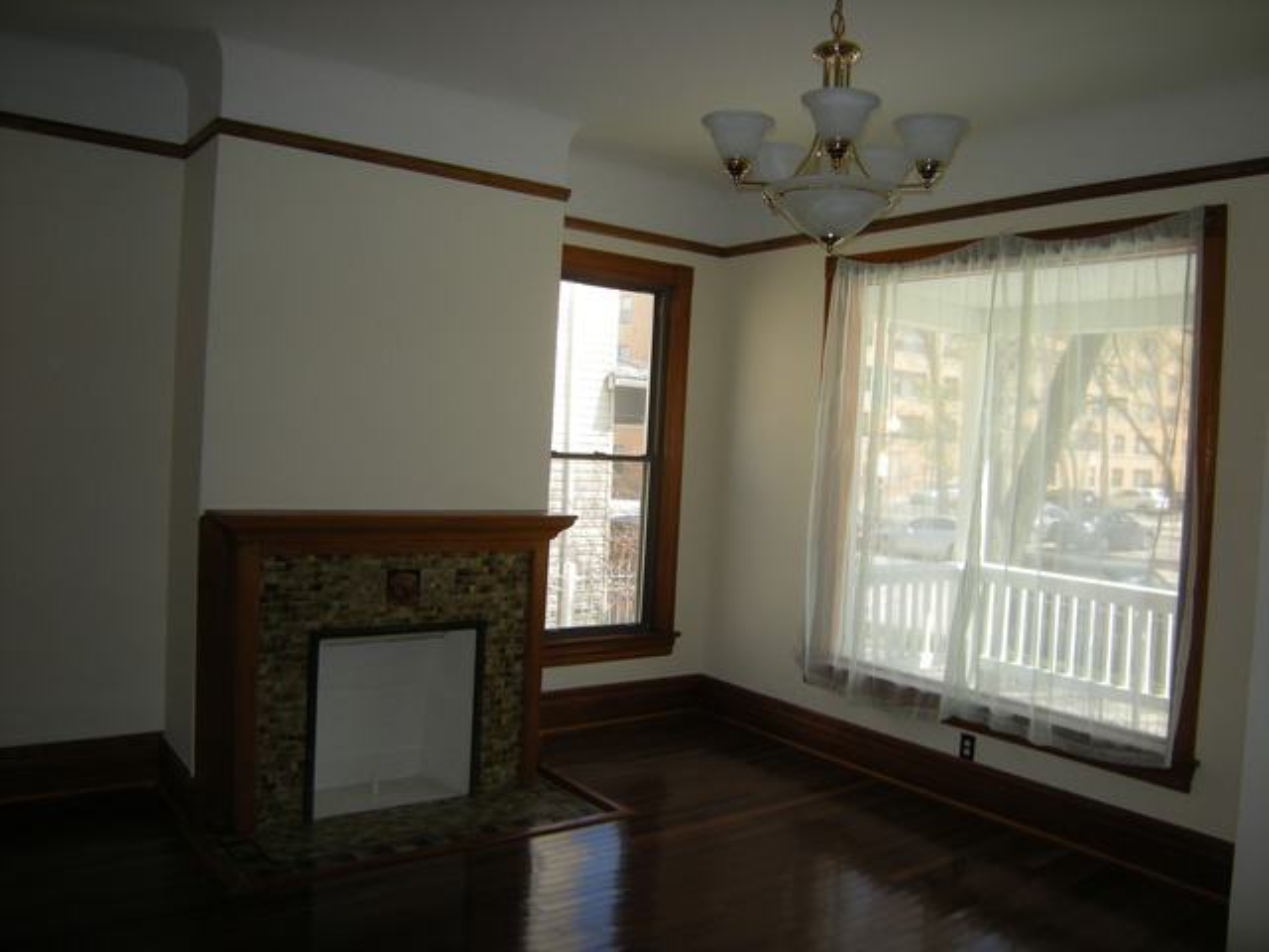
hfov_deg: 63.4
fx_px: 1026
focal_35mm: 28
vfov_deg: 49.7
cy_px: 476
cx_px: 634
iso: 64
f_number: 2.8
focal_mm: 4.7
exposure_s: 1/152
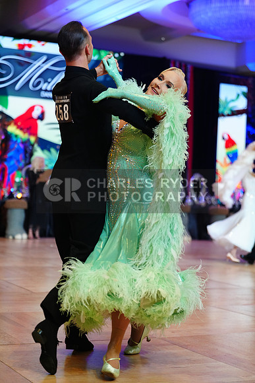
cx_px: 128
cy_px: 192
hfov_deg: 19.5
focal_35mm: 70
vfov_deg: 28.8
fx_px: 743
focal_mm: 70
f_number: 2.8
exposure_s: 1/500
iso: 2000
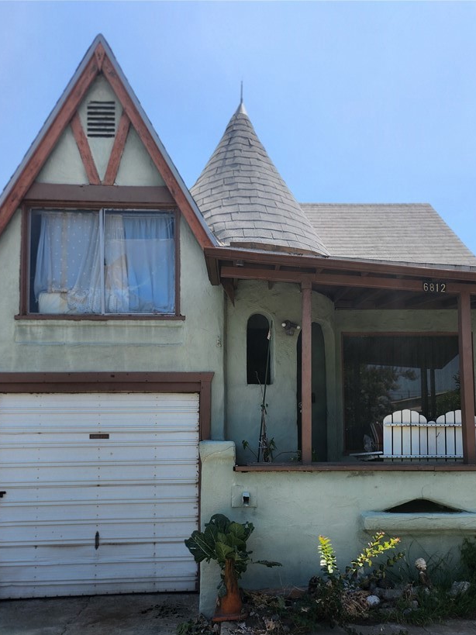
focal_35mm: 30
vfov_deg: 59.2
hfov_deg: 46.7
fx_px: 550
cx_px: 263
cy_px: 396
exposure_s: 1/2365
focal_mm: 5
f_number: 1.8
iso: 50
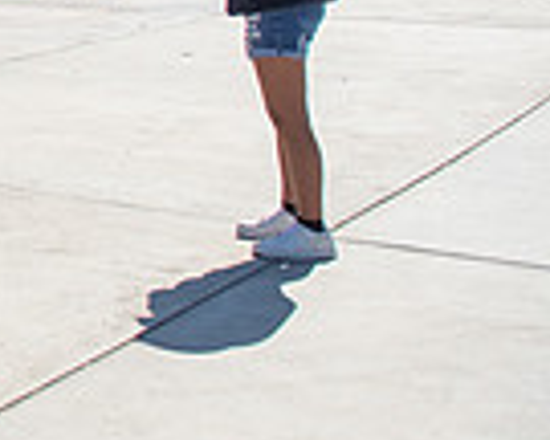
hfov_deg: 15.2
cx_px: -611
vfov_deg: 14.8
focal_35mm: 97
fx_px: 1579
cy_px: -210
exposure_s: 1/2000
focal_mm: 24
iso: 250
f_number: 4
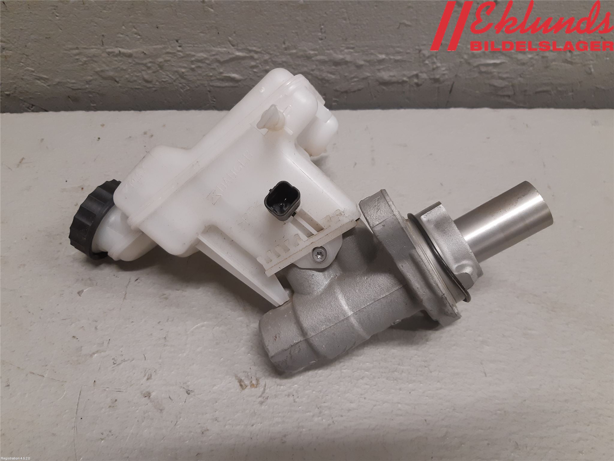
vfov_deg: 53.1
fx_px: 461
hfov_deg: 67.3
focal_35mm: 26
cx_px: 307
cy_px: 230
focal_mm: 3.93
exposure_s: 1/50
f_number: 1.7
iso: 125
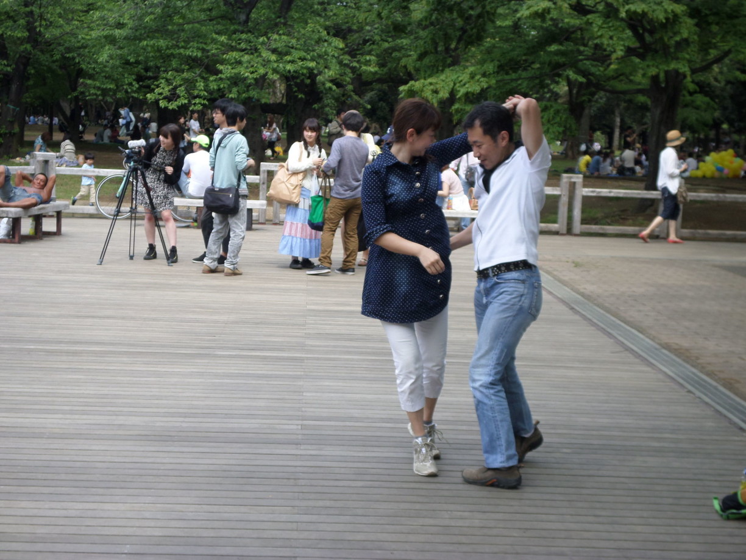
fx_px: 1444
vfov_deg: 21.9
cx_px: 373
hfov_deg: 29.0
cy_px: 280
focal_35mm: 67
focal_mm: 12
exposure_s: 1/180
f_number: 4.1
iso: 80
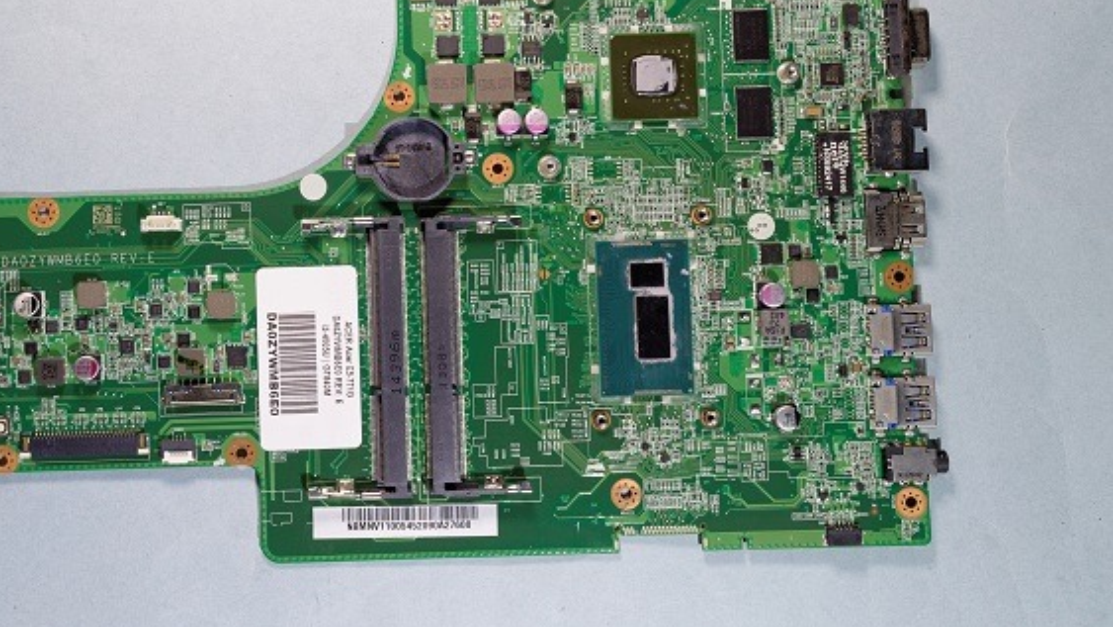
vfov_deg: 25.9
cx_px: 376
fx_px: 1358
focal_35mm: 46
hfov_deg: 44.0
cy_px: 227
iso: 100
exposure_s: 1/6
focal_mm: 22
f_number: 8
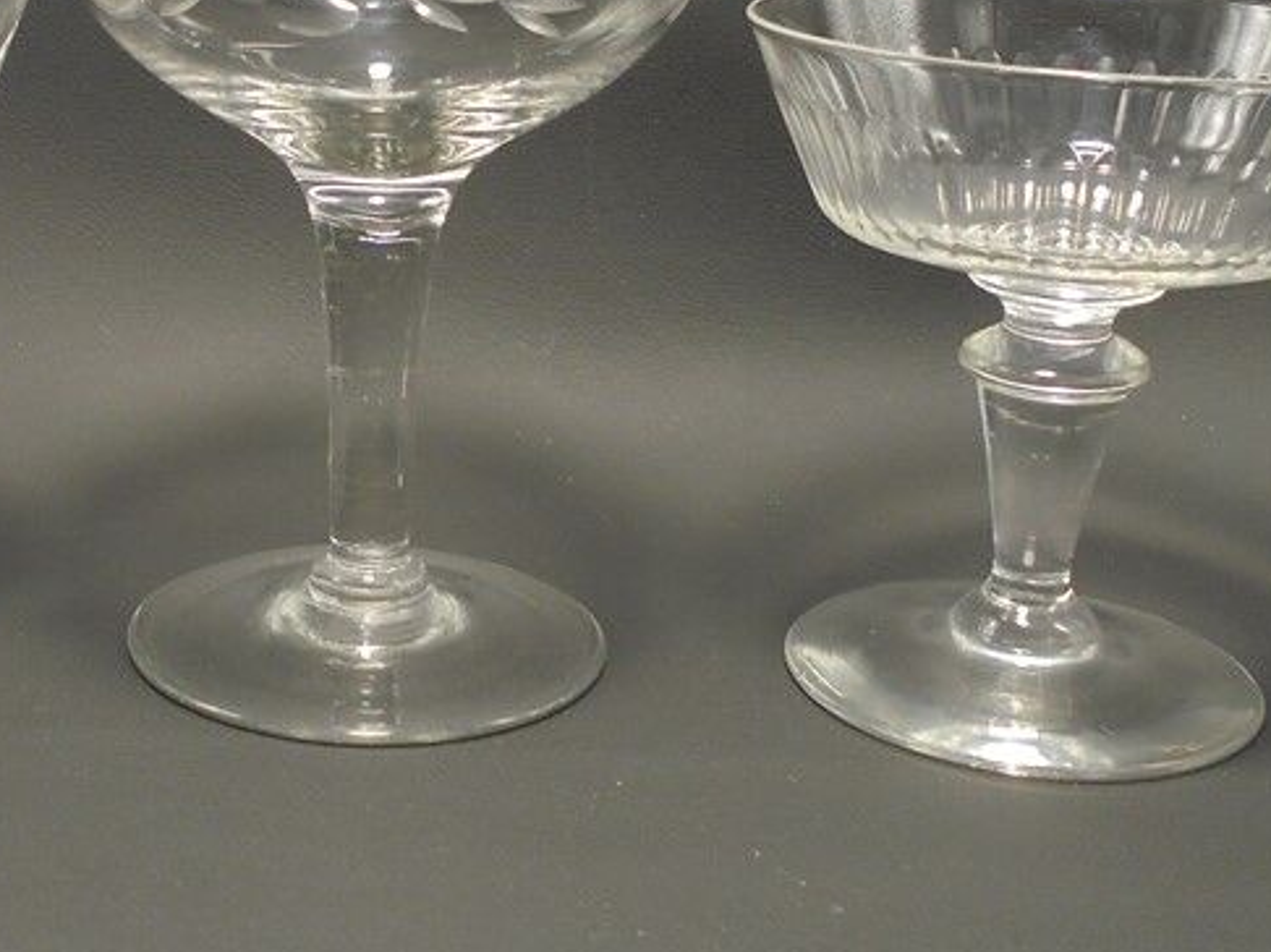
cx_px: 350
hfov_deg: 30.3
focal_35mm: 63
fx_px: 2312
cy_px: 305
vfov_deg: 23.1
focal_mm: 6.1
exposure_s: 1/30
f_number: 4
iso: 250
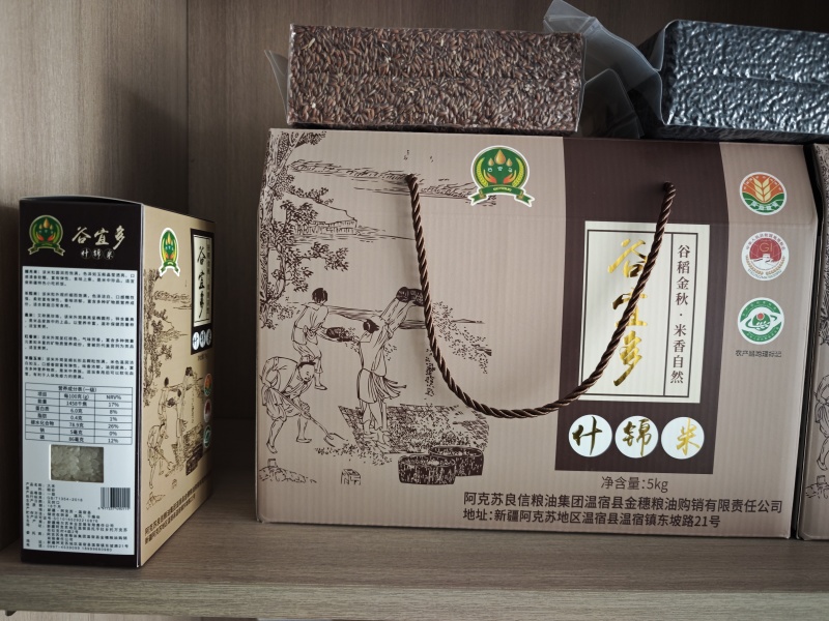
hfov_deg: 73.9
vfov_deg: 58.9
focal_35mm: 23
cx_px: 414
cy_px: 310
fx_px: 551
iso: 640
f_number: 1.62
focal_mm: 6.55
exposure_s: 1/54.9
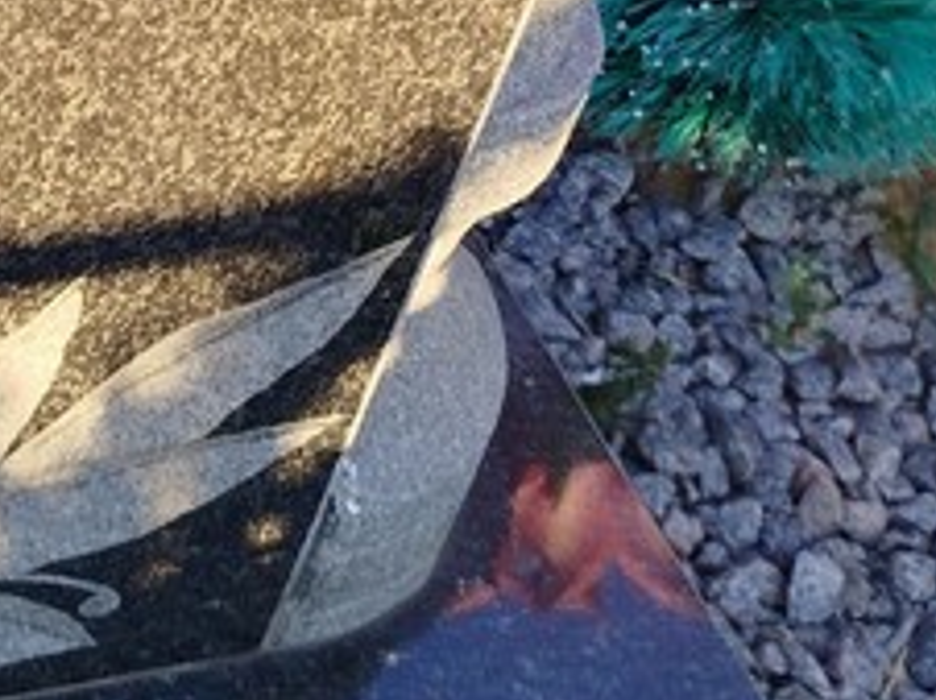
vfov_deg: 16.1
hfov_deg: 21.3
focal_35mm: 85
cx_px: -203
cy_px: -302
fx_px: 2296
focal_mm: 5.31
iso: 50
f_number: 1.7
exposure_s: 1/194
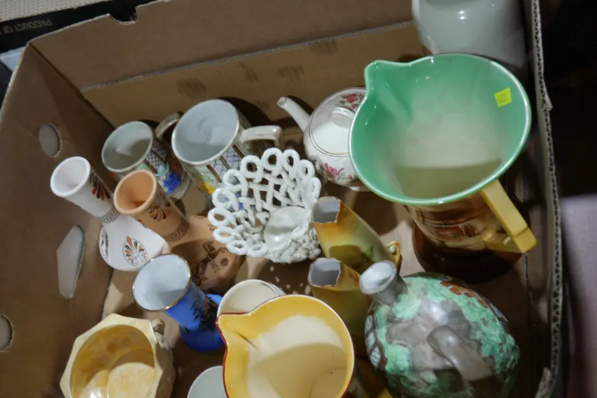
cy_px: 249
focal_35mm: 39
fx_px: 647
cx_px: 251
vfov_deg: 34.0
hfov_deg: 49.4
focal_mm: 16
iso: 200
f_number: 3.6
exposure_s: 1/80
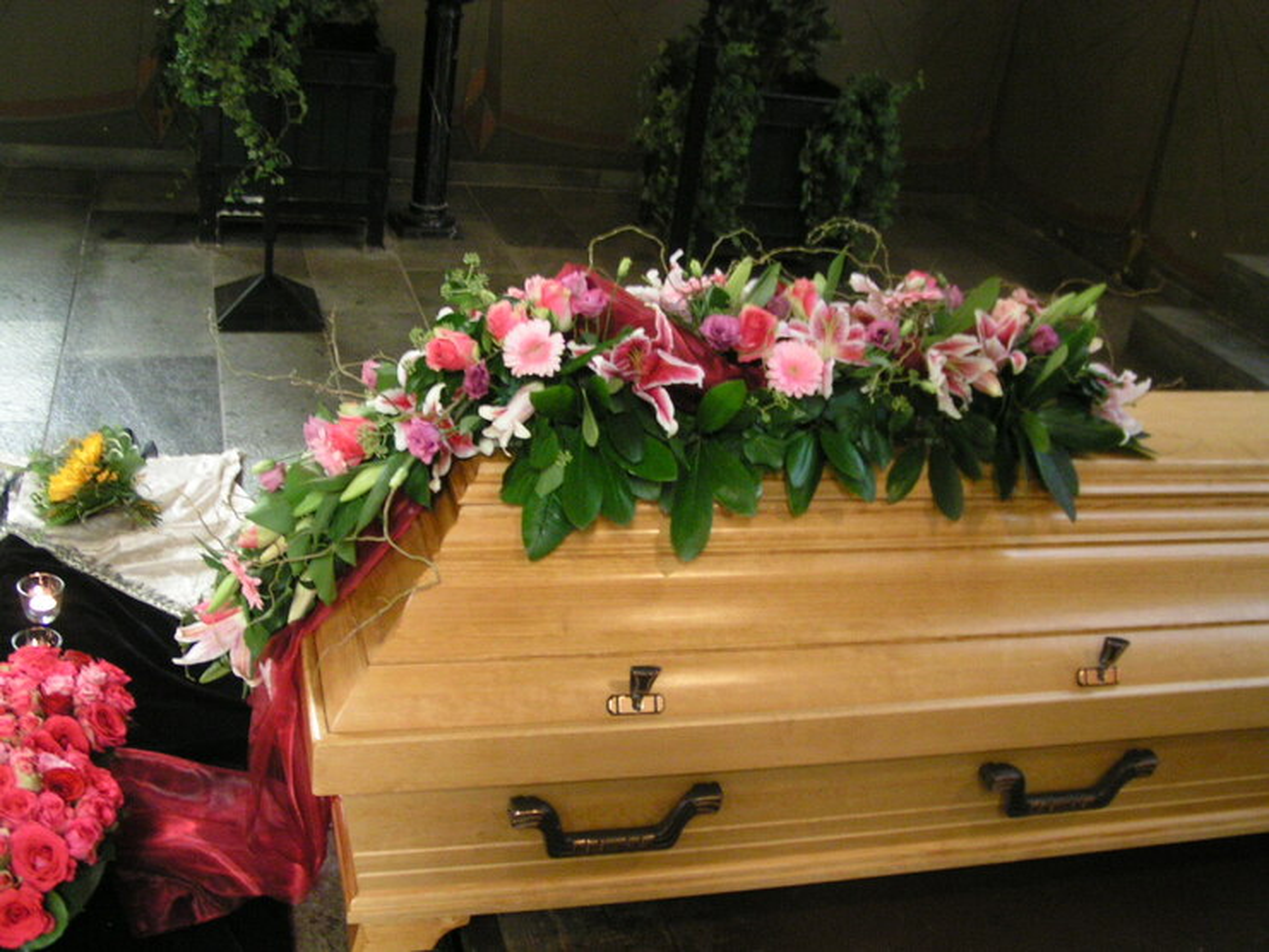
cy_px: 476
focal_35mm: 38
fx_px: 1393
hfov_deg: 49.0
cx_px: 634
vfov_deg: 37.7
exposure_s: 1/3
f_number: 2.8
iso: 200
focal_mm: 5.8
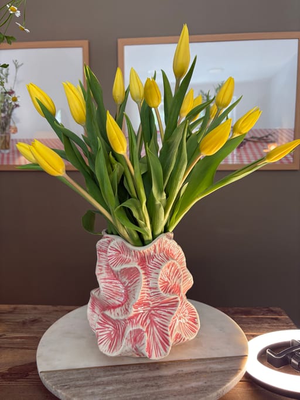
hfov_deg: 53.0
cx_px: 150
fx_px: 301
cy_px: 200
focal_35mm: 26
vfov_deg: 67.3
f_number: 1.6
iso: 125
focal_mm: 5.96
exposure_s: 1/80
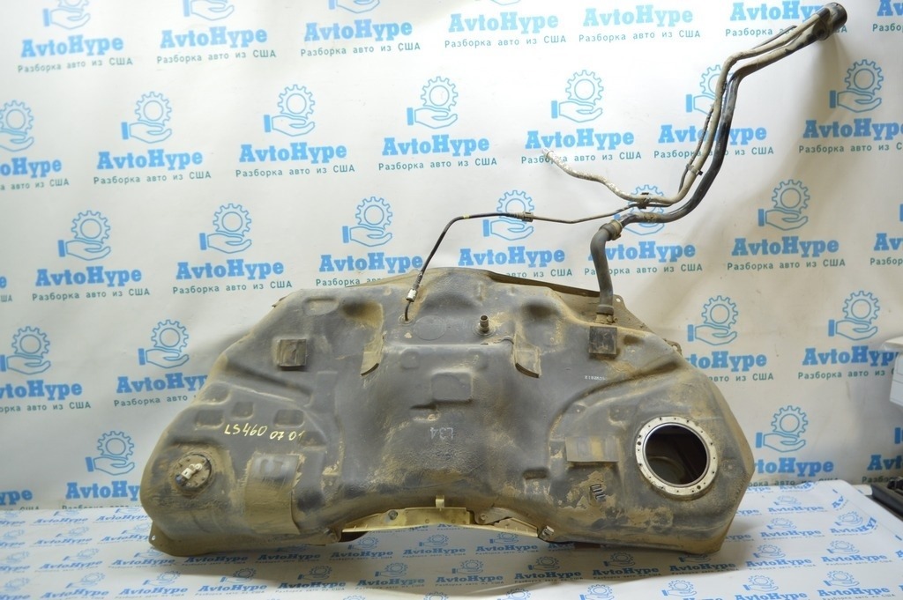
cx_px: 452
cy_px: 300
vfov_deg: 43.5
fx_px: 752
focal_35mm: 30
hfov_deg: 62.0
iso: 400
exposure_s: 1/50
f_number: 3.5
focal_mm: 20
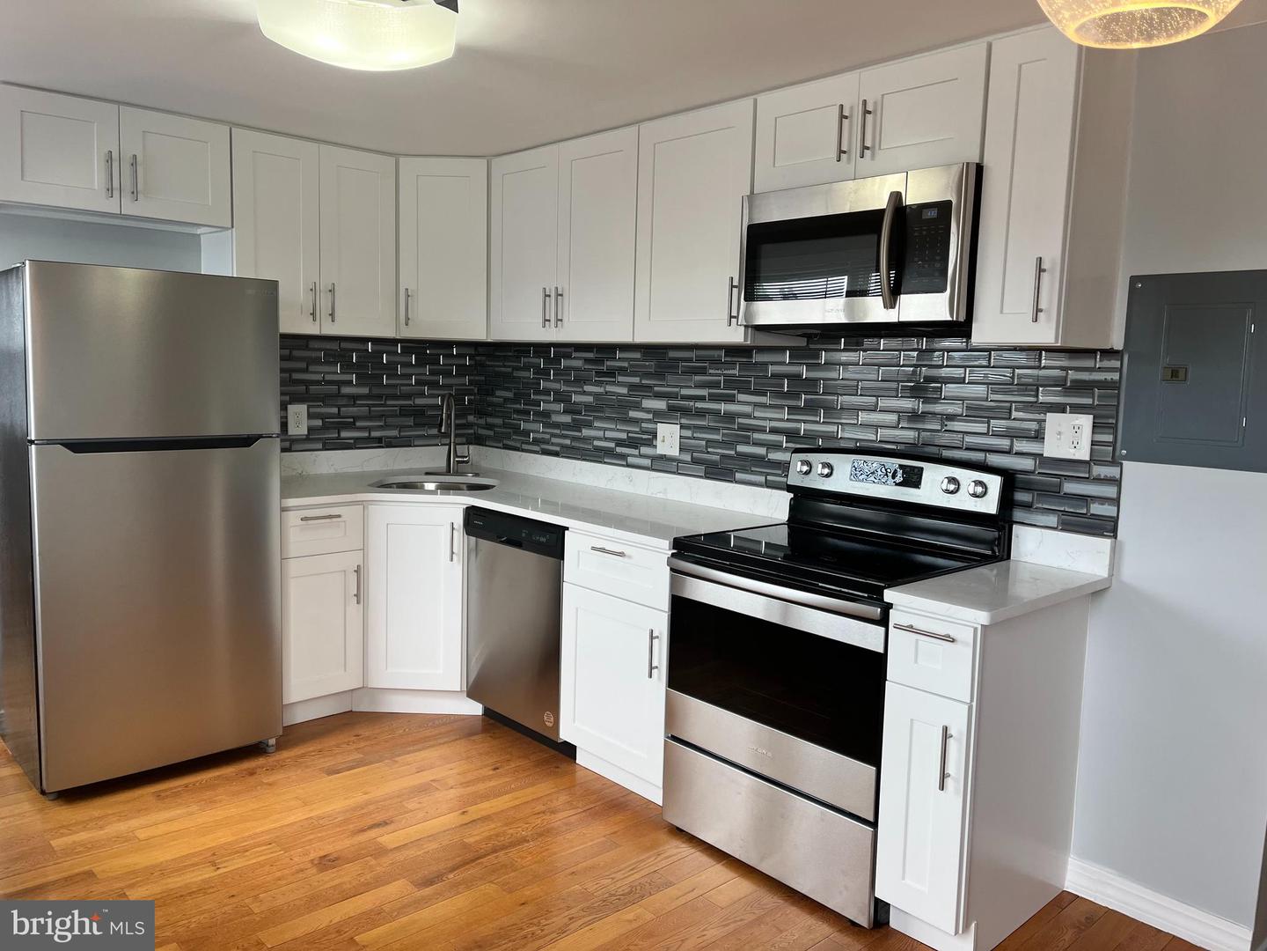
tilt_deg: -5.7
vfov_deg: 53.1
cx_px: 634
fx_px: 952
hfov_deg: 67.3
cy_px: 476
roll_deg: -1.6
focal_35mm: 26
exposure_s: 1/152
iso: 64
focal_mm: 5.1
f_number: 1.6
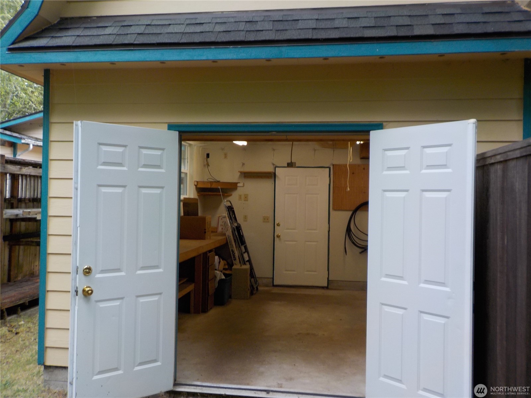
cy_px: 199
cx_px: 266
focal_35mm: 30
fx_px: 460
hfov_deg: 60.0
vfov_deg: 46.8
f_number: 3.3
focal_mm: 4.1
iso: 125
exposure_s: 1/40
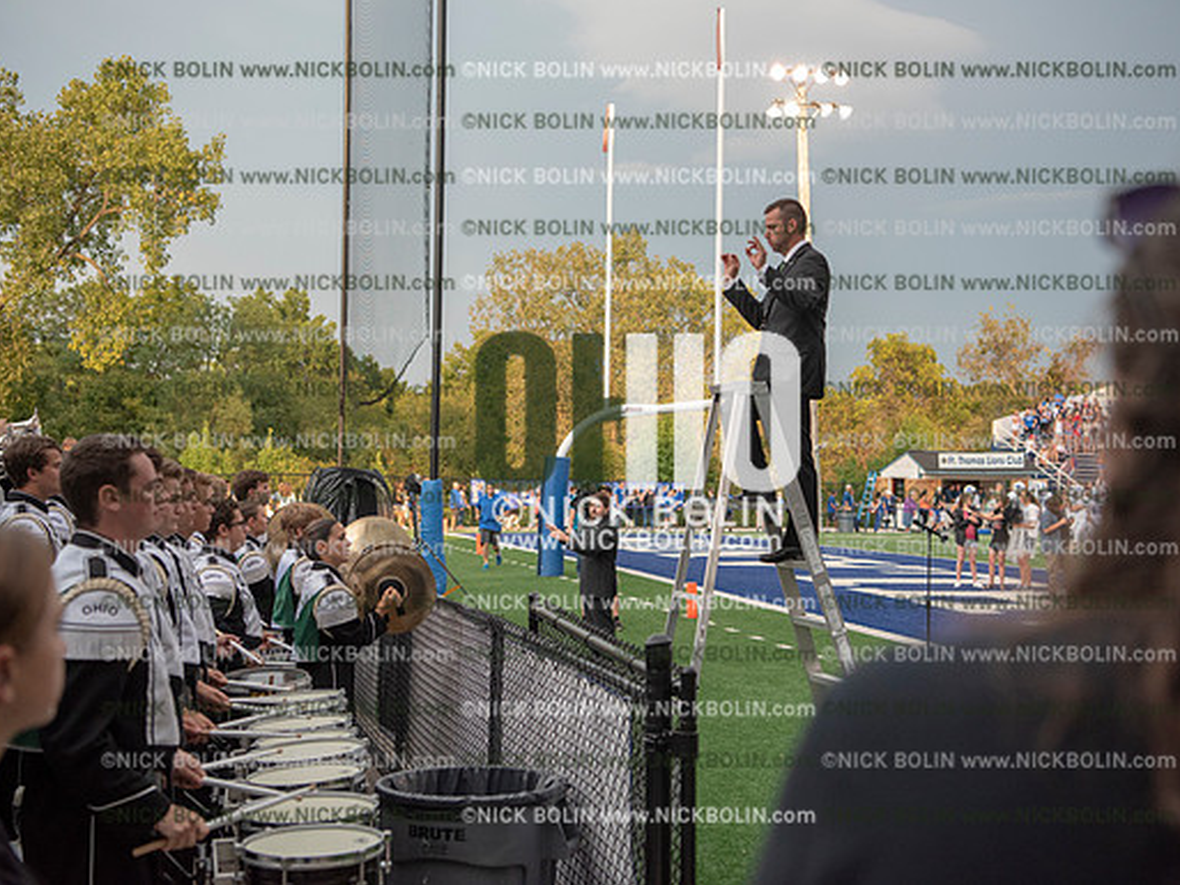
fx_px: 1705
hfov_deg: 38.2
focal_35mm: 50
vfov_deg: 29.1
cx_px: 637
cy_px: 442
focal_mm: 46
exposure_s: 1/1600
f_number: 3.5
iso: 1250
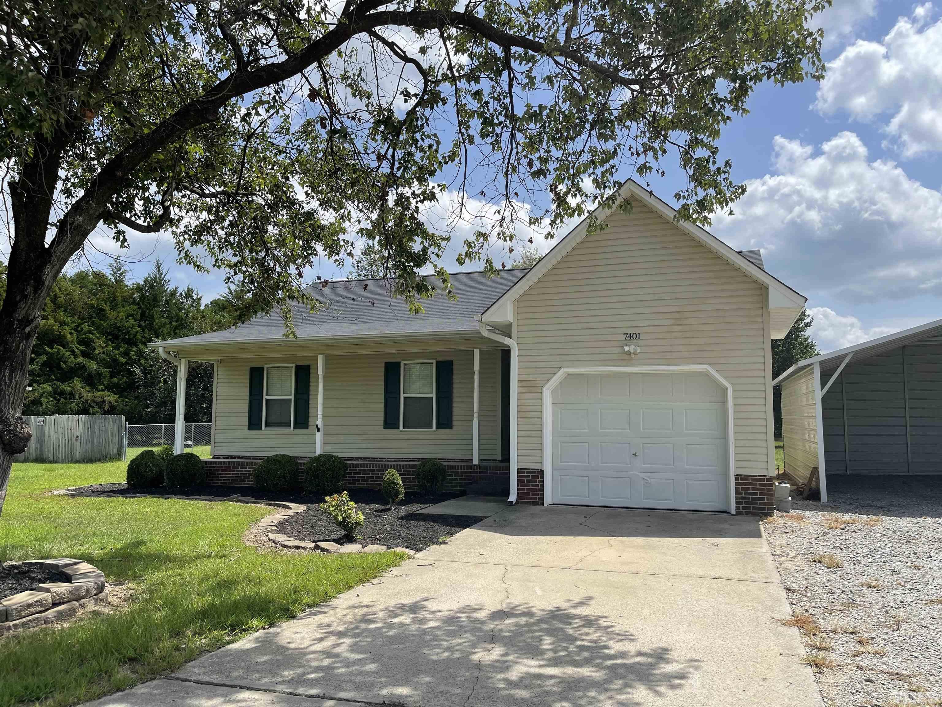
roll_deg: +0.1
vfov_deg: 53.1
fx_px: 708
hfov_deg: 67.3
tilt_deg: +5.0
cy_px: 354
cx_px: 471
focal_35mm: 26
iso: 32
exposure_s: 1/3663
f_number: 1.6
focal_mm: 5.1
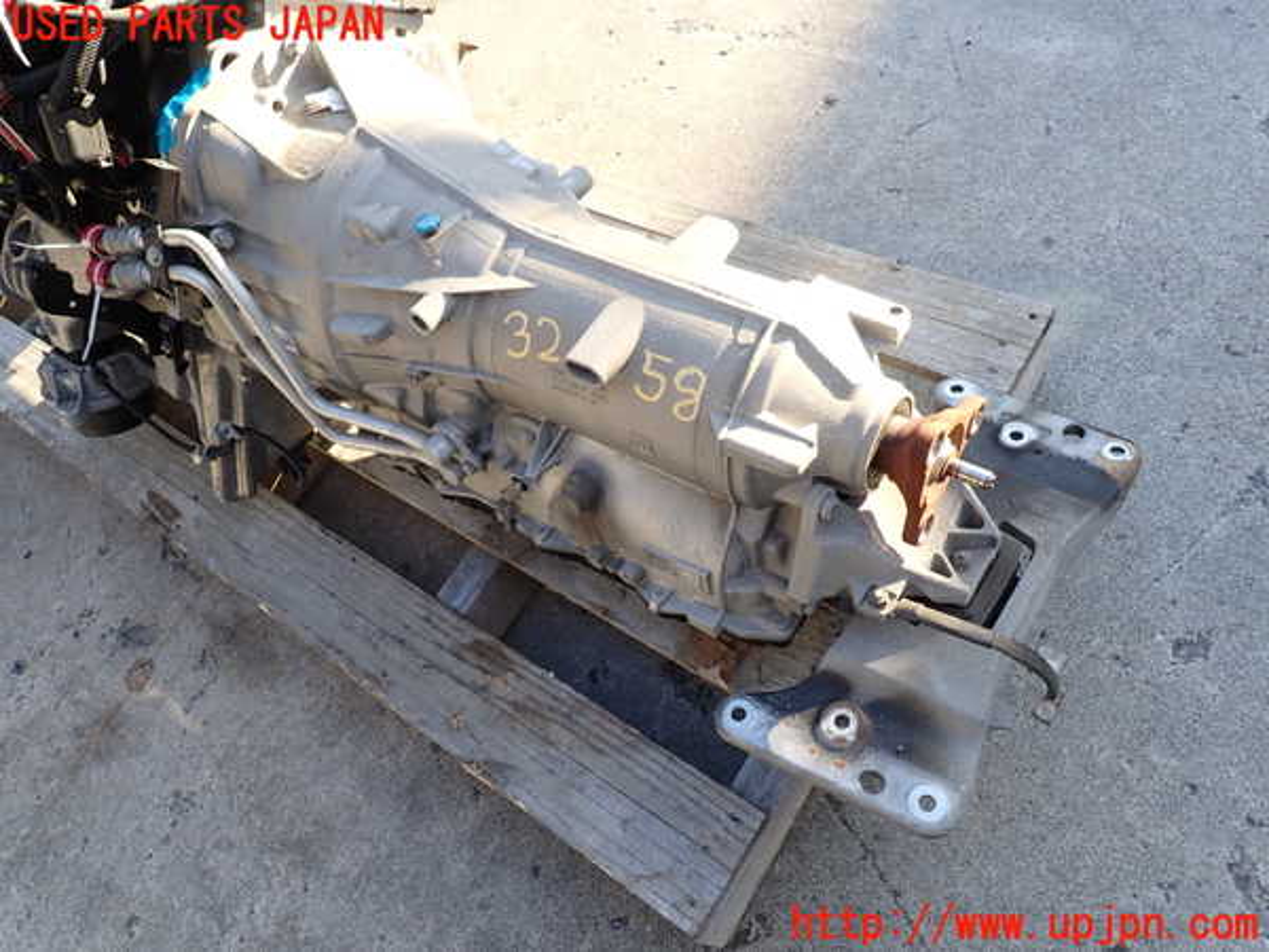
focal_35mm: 25
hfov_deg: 69.4
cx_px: 634
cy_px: 476
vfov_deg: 54.9
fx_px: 916
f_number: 2.8
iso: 100
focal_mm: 4.5
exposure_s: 1/100
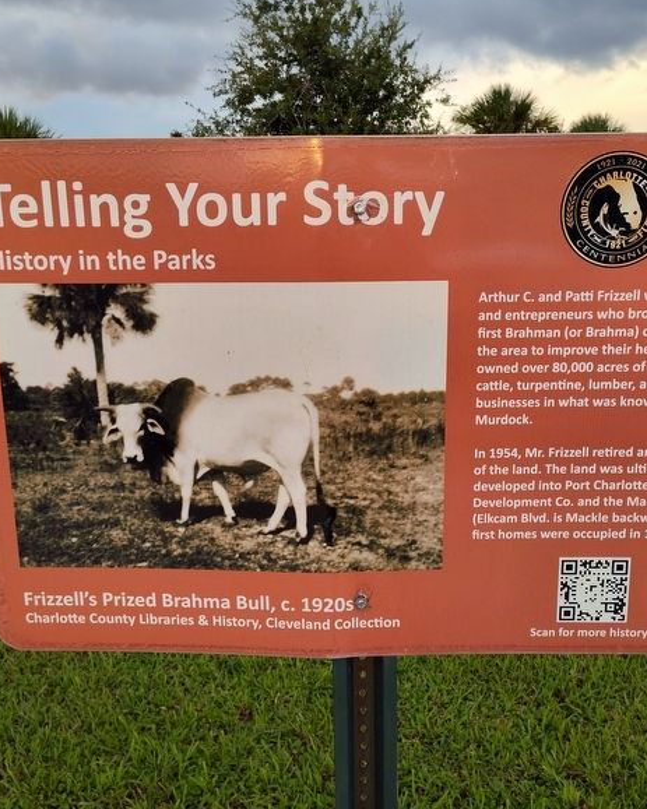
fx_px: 742
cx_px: 335
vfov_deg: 57.2
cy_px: 401
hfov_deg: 47.1
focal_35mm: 31
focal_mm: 5.56
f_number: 1.8
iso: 100
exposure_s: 1/349
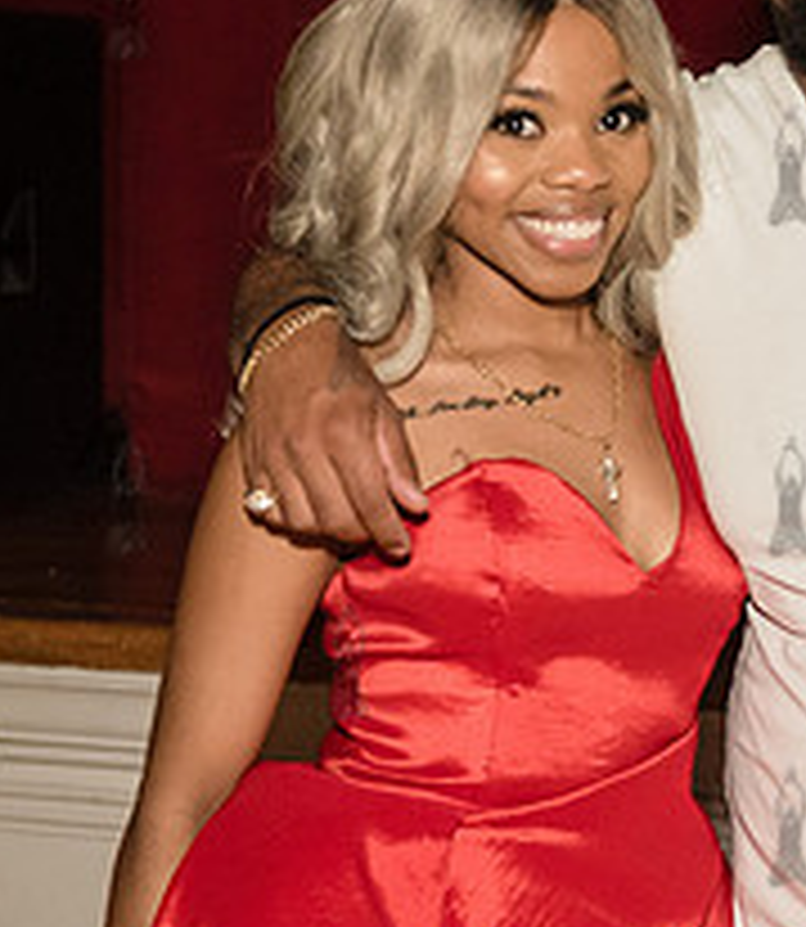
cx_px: 719
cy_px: 495
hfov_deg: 12.9
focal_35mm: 125
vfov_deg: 14.9
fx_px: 3550
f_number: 3.5
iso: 2000
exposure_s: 1/250
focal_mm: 42
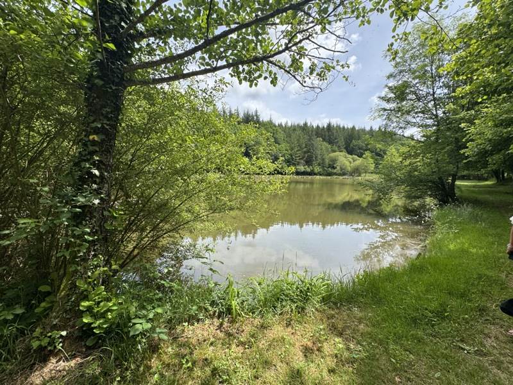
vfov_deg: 85.7
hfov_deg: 102.1
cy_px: 192
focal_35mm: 14
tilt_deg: -3.4
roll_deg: -1.5
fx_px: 207
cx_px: 256
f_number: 2.2
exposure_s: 1/669
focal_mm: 2.22
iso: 40
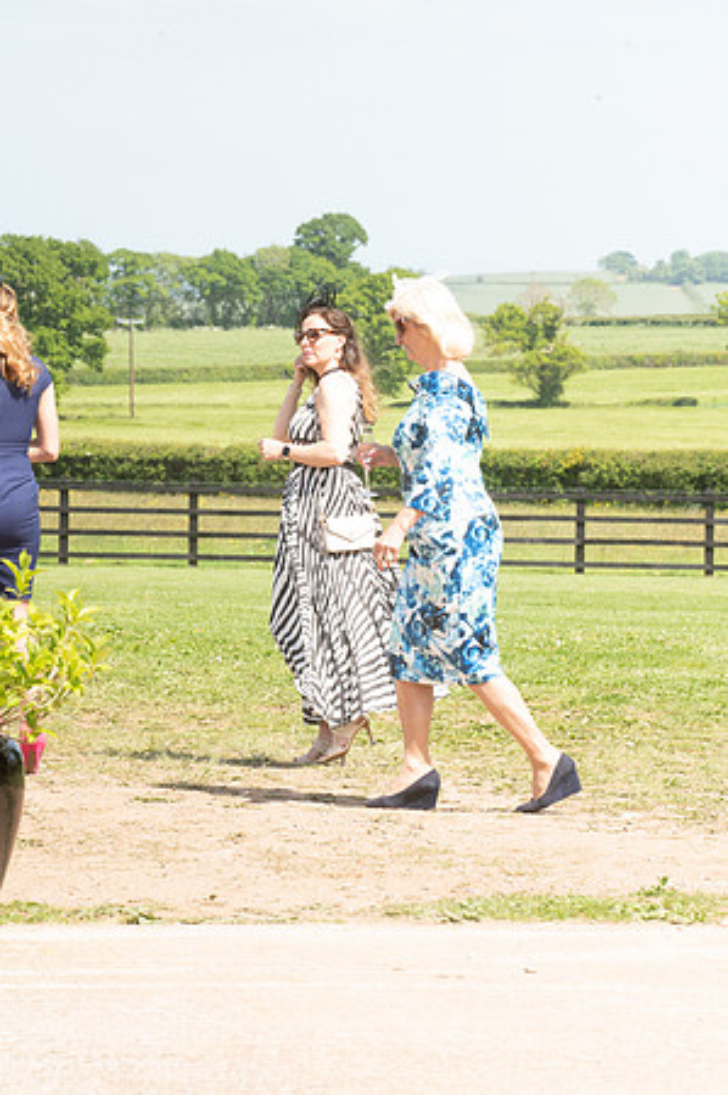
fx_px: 5928
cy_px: 548
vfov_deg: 10.6
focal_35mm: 195
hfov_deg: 7.0
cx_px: 364
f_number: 22
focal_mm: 195
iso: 2000
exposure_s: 1/400
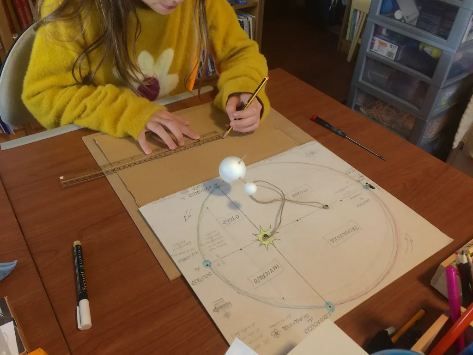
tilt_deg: -38.2
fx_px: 396
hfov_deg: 61.7
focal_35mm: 29
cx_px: 236
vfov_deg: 48.2
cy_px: 178
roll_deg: -1.3
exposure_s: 1/33
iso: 125
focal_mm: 4.15
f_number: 2.2
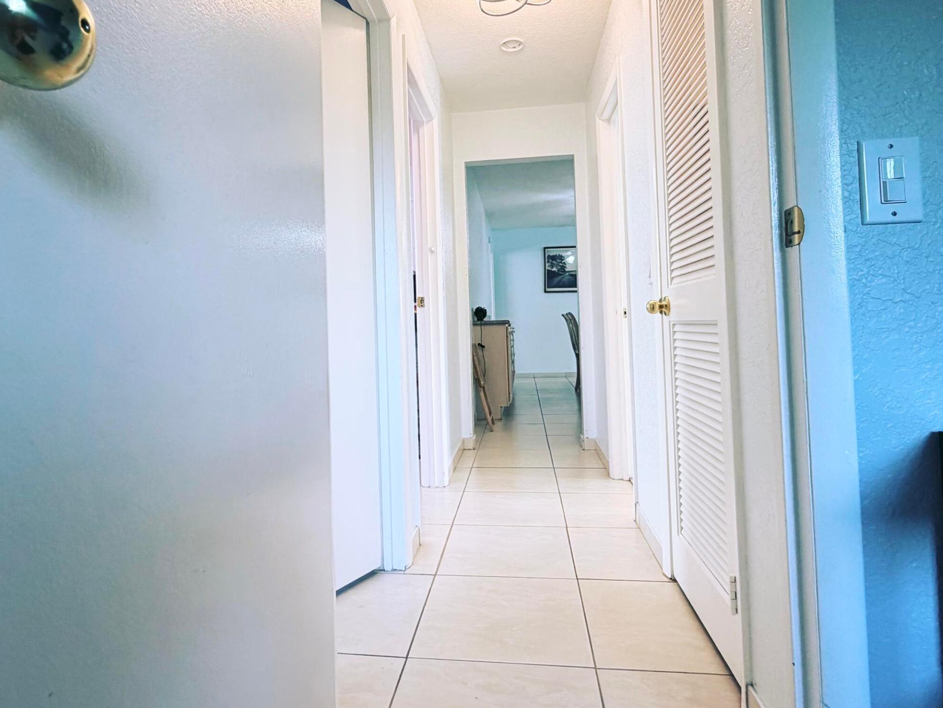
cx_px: 445
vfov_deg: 63.2
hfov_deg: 78.9
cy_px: 308
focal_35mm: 21
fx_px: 572
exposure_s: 1/120
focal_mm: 2.22
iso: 160
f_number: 2.2
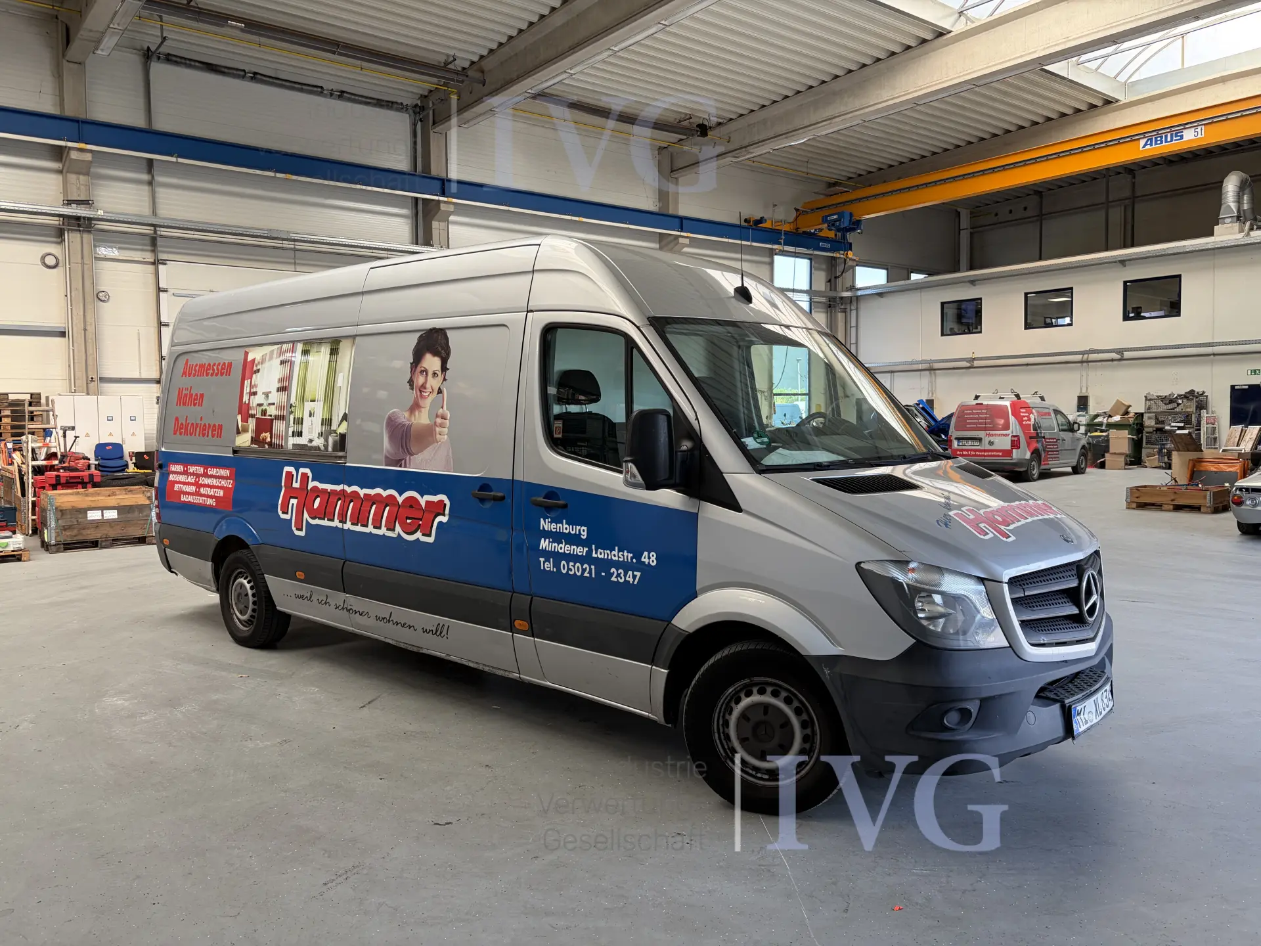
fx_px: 947
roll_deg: +0.9
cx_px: 630
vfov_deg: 53.1
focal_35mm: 26
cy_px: 473
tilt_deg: -1.1
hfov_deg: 67.3
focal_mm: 5.96
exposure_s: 1/122
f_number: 1.6
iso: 64
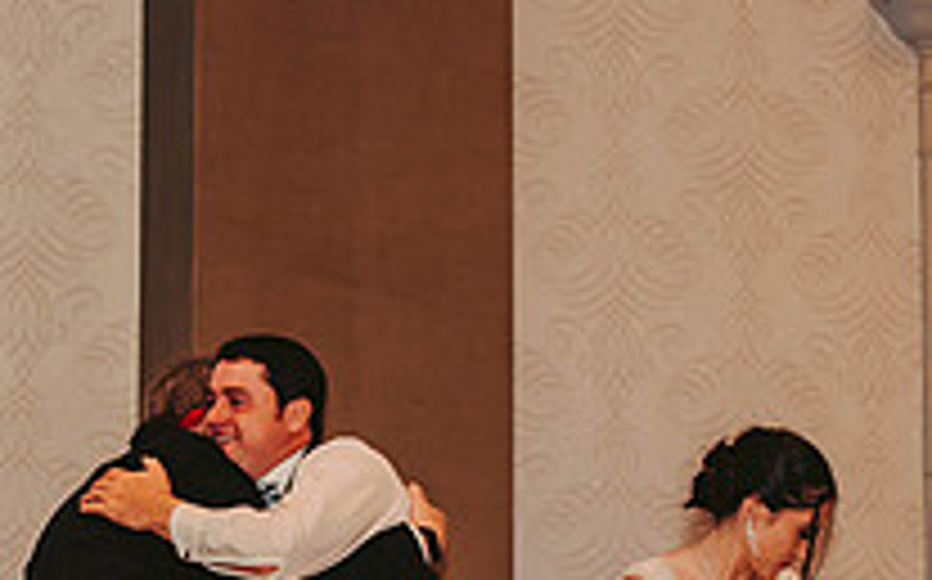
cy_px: 551
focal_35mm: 143
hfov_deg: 14.6
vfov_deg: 9.1
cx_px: 189
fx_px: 3629
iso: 800
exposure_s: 1/125
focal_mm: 50
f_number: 2.5
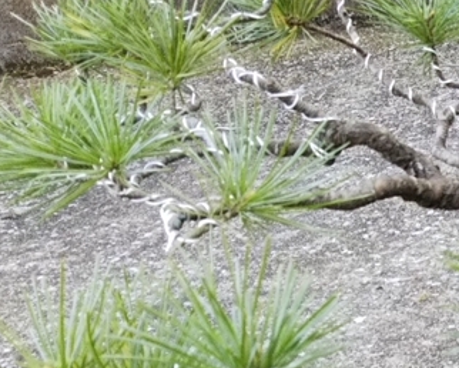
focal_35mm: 109
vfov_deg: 13.7
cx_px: 813
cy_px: 442
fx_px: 1482
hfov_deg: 15.3
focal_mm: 4
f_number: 2.2
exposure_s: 1/60
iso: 32
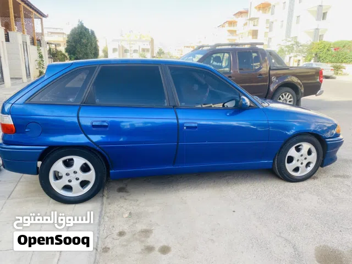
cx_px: 176
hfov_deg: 67.3
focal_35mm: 26
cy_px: 132
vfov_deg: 53.1
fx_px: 264
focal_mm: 4.25
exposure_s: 1/237
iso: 32
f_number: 1.8
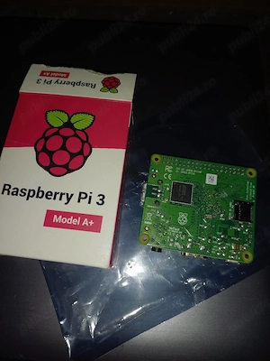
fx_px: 260
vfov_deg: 69.4
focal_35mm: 25
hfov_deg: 54.9
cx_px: 135
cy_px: 180
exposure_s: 1/143
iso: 50
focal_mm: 4.65
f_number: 1.8
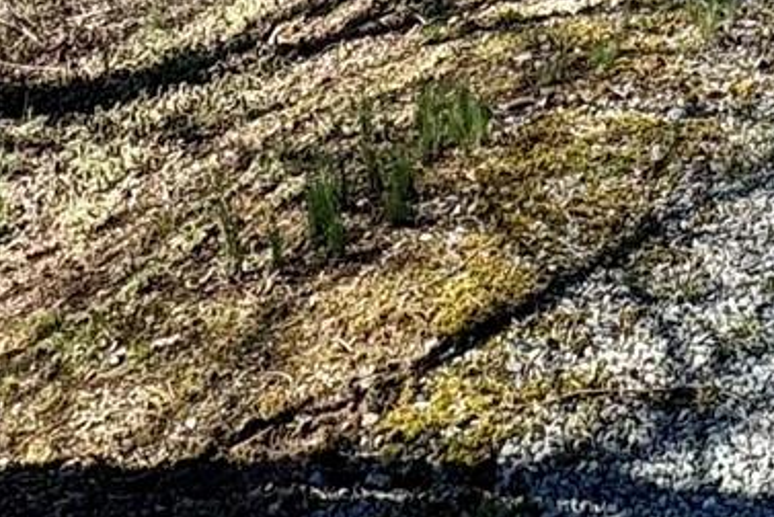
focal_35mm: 79
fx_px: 1700
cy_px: -892
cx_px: 521
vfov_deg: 12.0
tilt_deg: +11.4
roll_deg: -1.0
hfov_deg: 25.5
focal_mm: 2.22
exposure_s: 1/921
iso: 40
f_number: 2.2
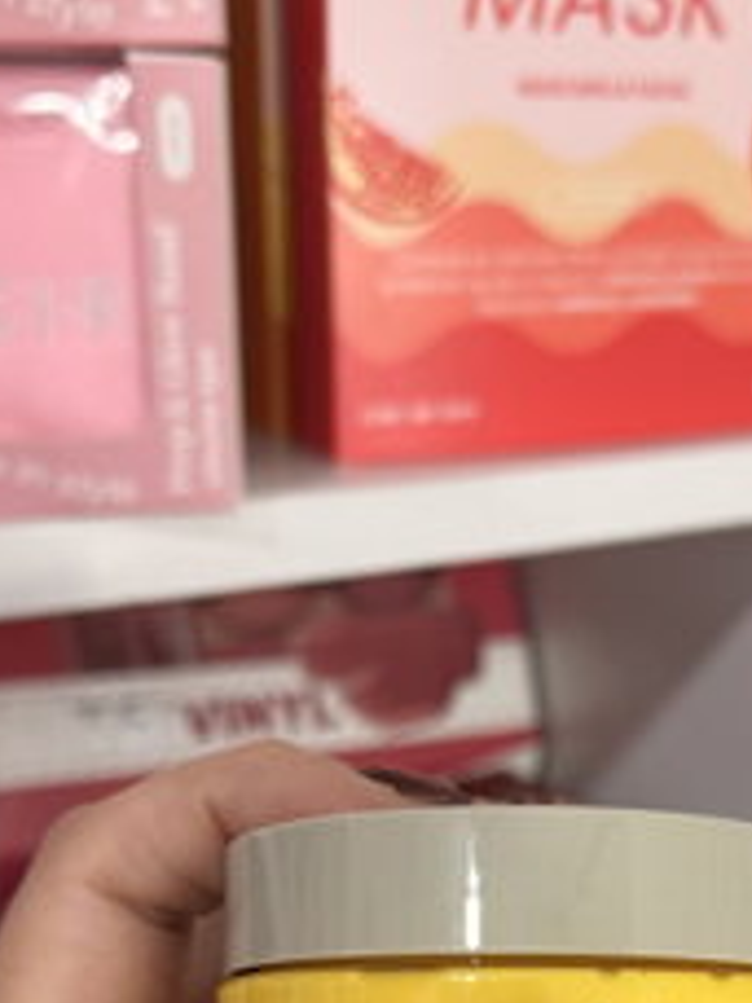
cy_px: 957
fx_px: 1622
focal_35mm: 56
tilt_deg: -24.4
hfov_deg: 25.9
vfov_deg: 32.2
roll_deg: -0.5
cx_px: 506
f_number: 1.78
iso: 100
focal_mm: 6.76
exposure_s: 1/100
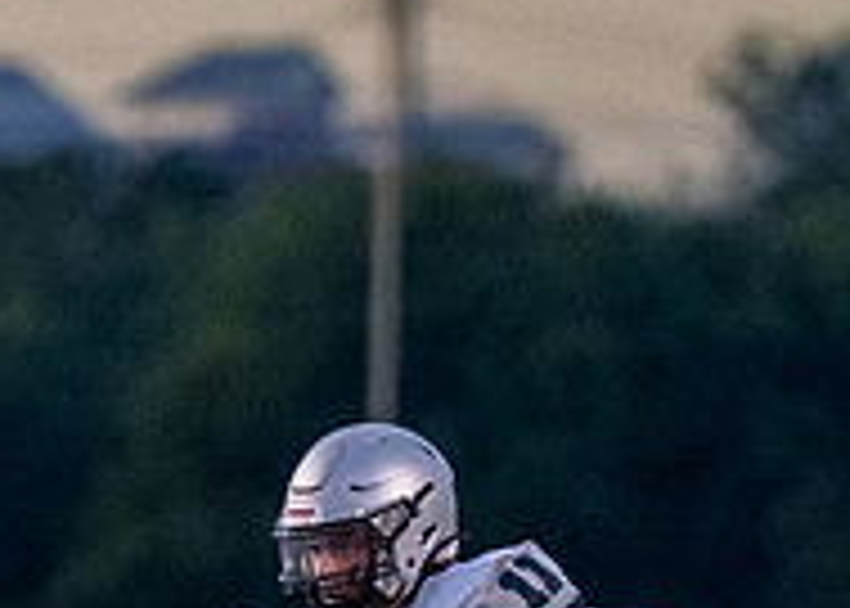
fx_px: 39856
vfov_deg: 0.9
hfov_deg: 1.2
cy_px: 829
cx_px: 698
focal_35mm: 1651
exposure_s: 1/1000
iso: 1600
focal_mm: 200
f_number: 2.8
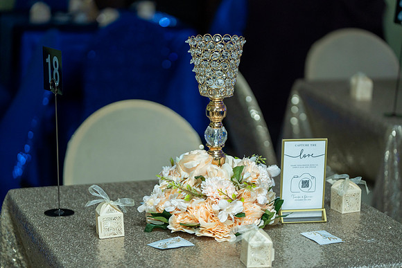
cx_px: 201
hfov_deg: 17.6
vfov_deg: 11.8
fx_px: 1296
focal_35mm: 116
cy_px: 134
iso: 500
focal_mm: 116
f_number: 2.8
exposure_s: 1/160
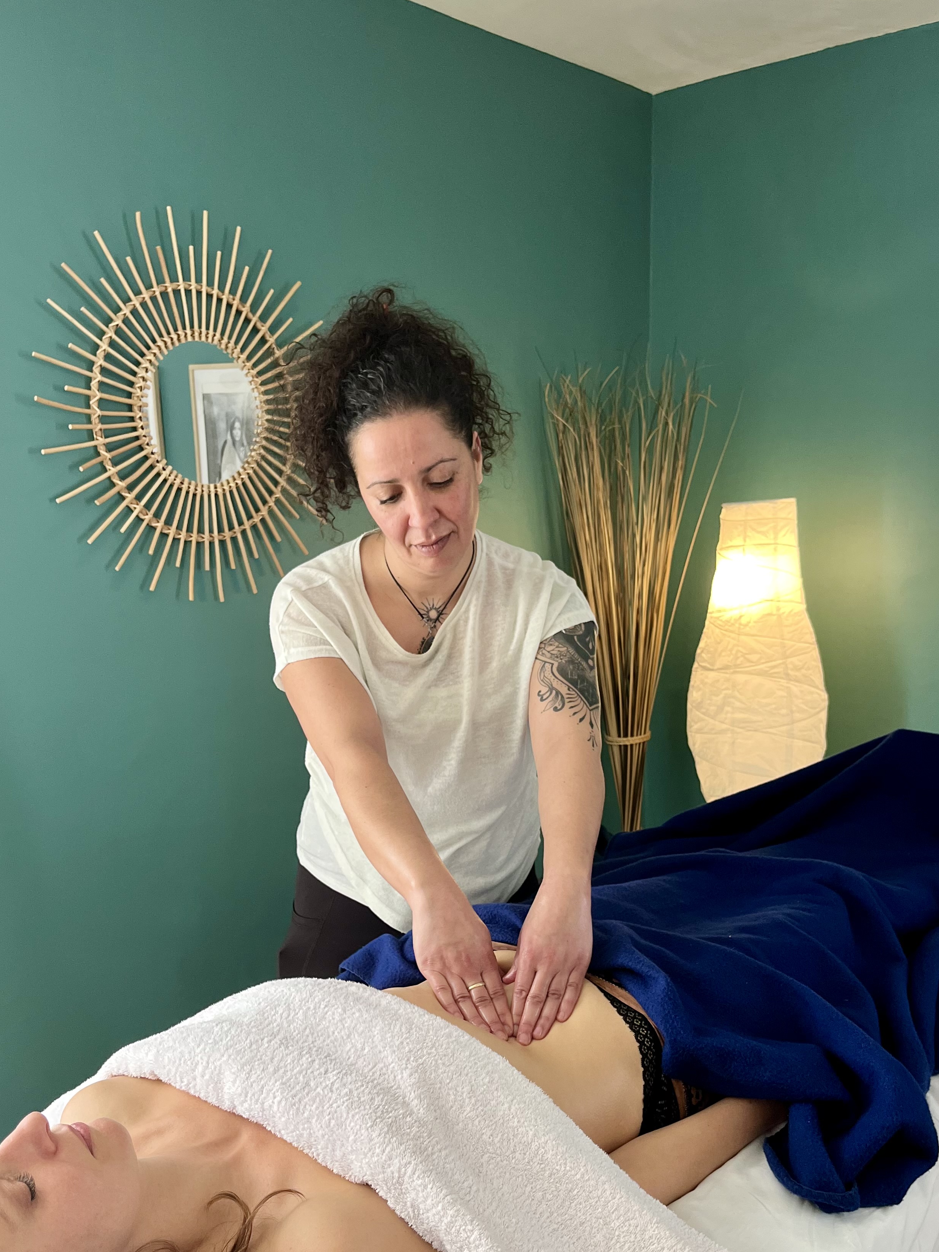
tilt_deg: -12.2
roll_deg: +1.6
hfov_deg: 44.2
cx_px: 461
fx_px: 1157
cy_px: 740
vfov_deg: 56.5
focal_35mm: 32
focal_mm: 5.1
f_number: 1.6
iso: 200
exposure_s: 1/60
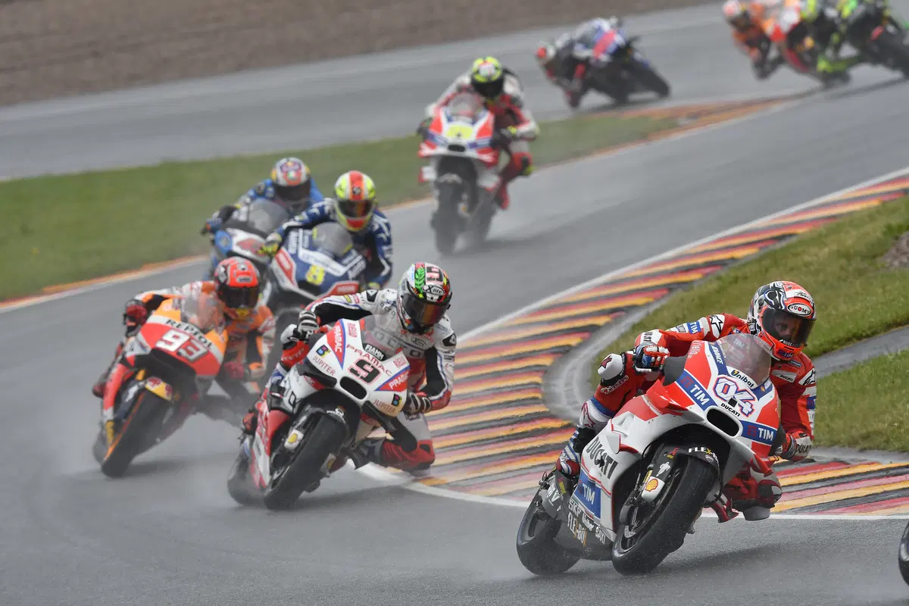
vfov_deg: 2.3
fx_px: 15149
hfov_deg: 3.4
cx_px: 454
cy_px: 303
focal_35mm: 600
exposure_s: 1/2000
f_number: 7.1
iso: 500
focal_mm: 400
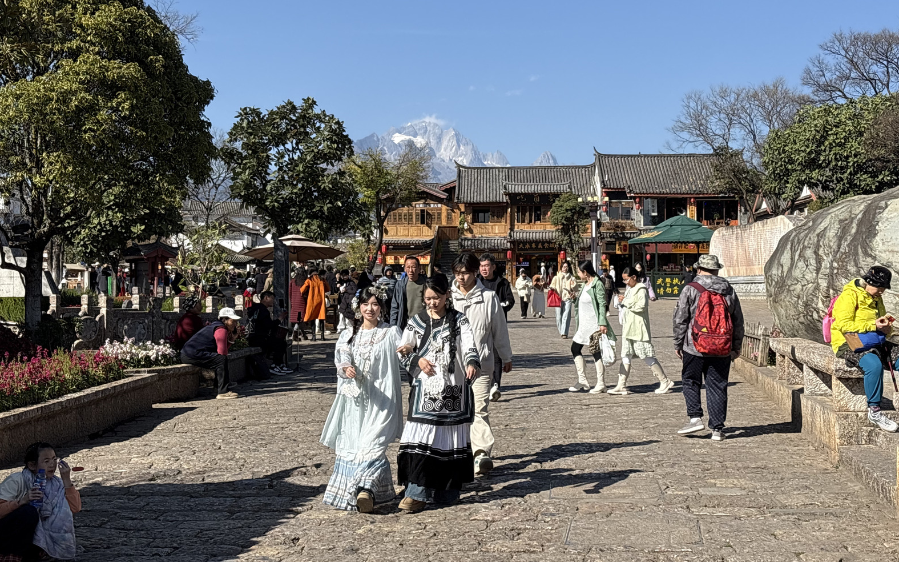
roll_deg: +0.2
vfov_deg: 23.1
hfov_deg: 36.3
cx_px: 454
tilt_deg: +1.8
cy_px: 242
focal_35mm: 56
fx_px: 1372
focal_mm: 5.96
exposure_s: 1/2994
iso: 32
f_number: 1.6
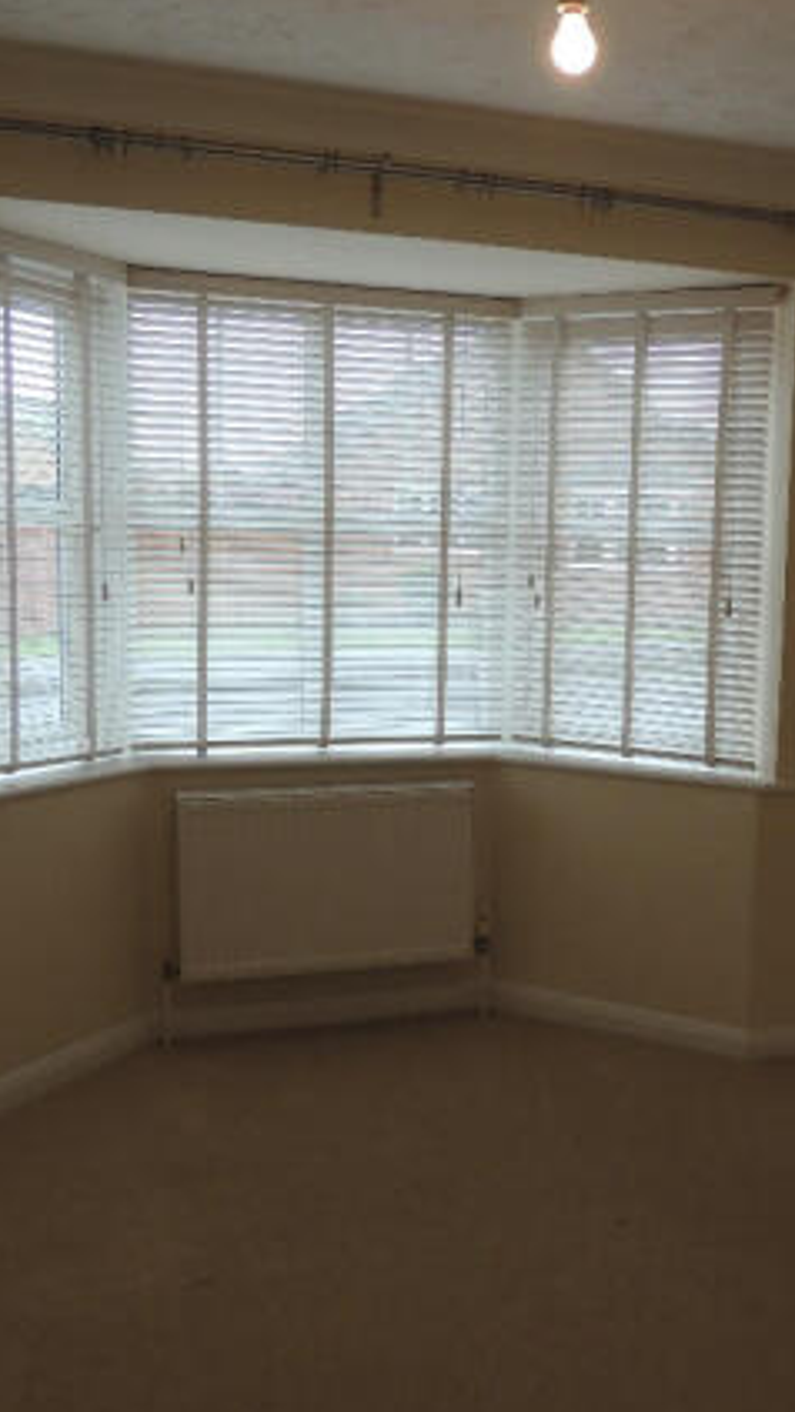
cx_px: 593
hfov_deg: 32.2
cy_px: 716
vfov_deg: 55.3
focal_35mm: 36
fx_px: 1349
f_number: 3
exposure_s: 1/60
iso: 100
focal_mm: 4.3
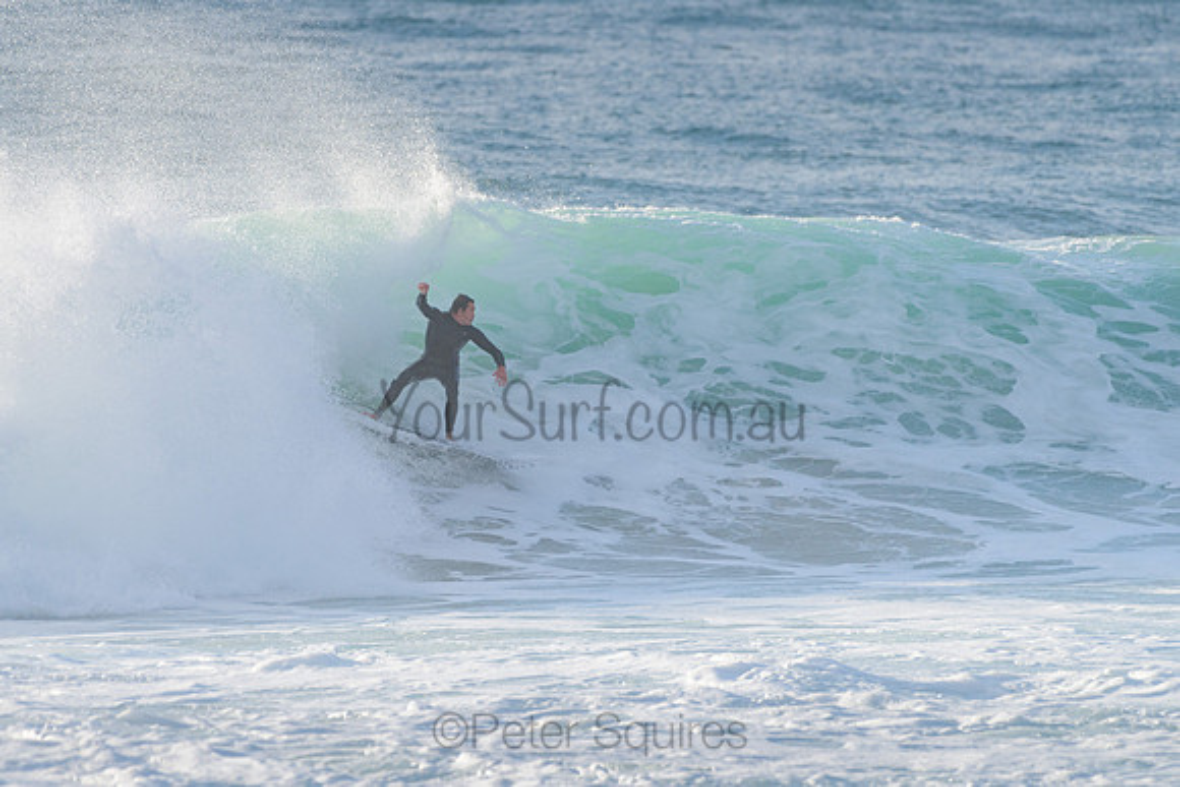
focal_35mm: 612
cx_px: 618
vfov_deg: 2.2
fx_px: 20073
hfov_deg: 3.4
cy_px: 386
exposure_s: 1/2000
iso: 360
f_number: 5.6
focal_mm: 500
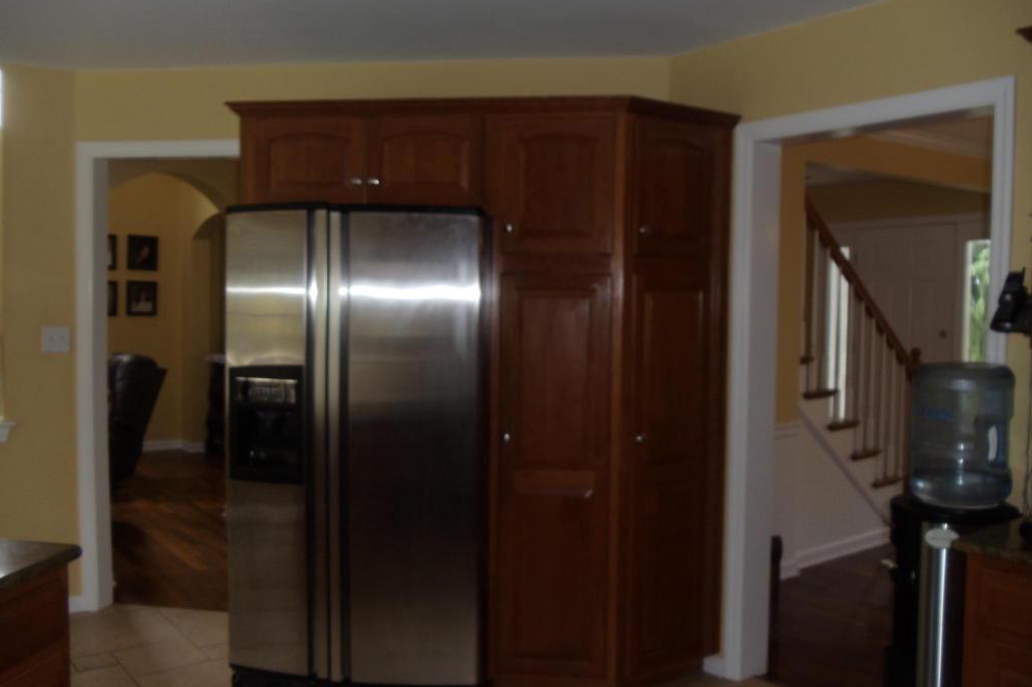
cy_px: 350
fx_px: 1318
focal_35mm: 46
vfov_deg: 29.2
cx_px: 515
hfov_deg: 42.8
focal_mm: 6
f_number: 3.5
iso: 100
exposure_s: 1/30
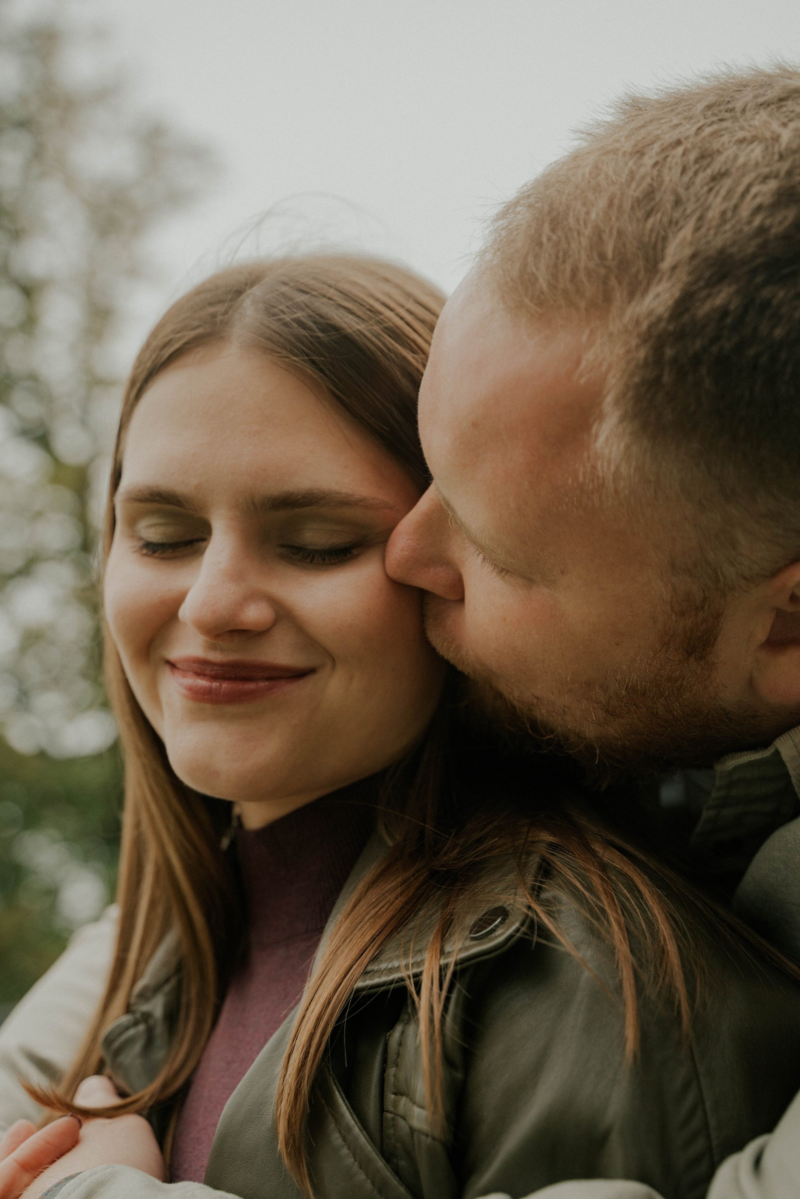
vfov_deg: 39.6
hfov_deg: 27.0
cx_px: 400
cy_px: 600
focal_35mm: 50
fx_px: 1666
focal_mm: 50
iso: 250
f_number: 4
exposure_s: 1/80
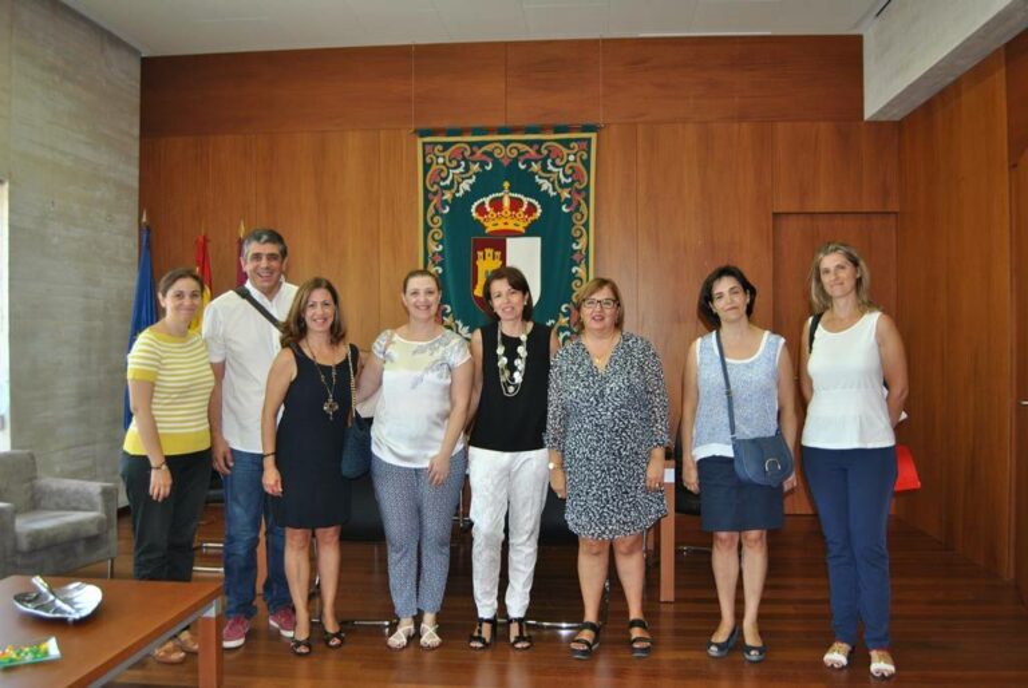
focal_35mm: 30
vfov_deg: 43.7
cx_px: 514
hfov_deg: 61.9
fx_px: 858
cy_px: 344
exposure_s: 1/60
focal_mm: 20
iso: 200
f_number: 3.5
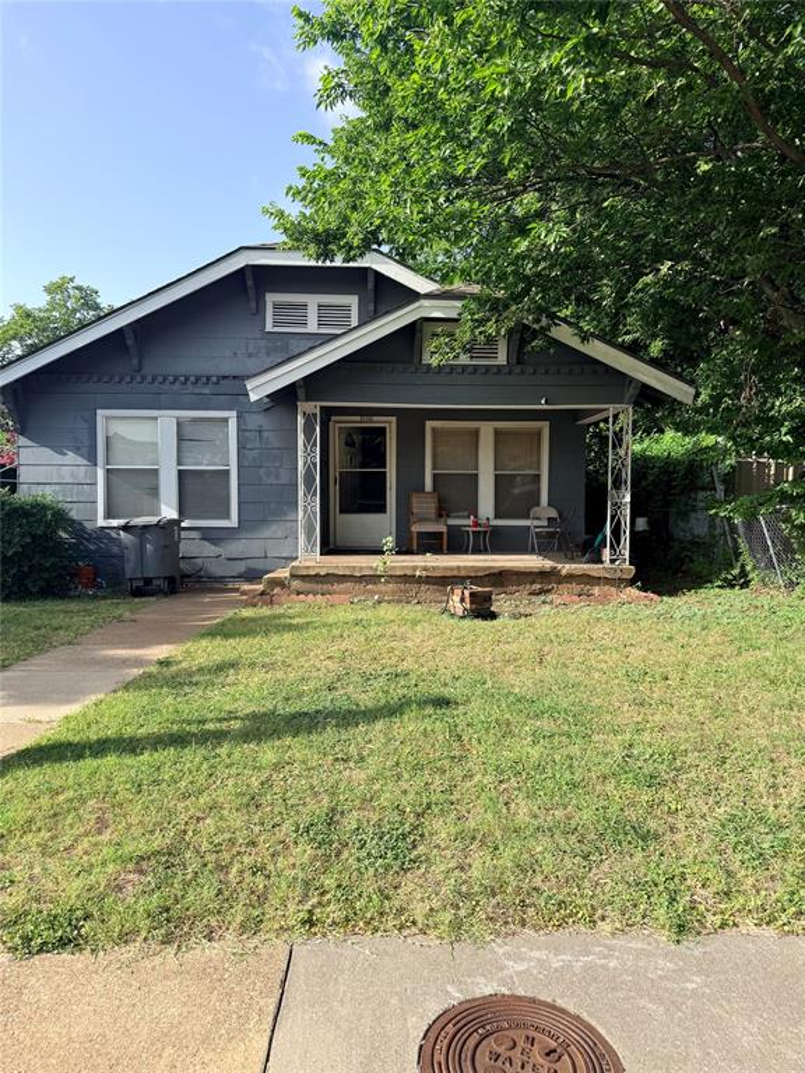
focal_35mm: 24
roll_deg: +0.1
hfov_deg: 56.8
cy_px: 536
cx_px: 402
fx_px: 744
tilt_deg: -3.2
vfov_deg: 71.6
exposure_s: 1/2000
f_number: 1.78
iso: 80
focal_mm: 6.76
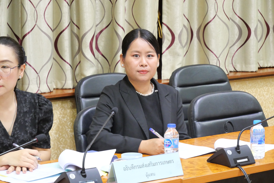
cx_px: 137
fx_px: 944
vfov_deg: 11.1
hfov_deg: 16.5
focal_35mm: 124
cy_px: 92
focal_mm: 60
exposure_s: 1/15
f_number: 5.6
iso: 3200
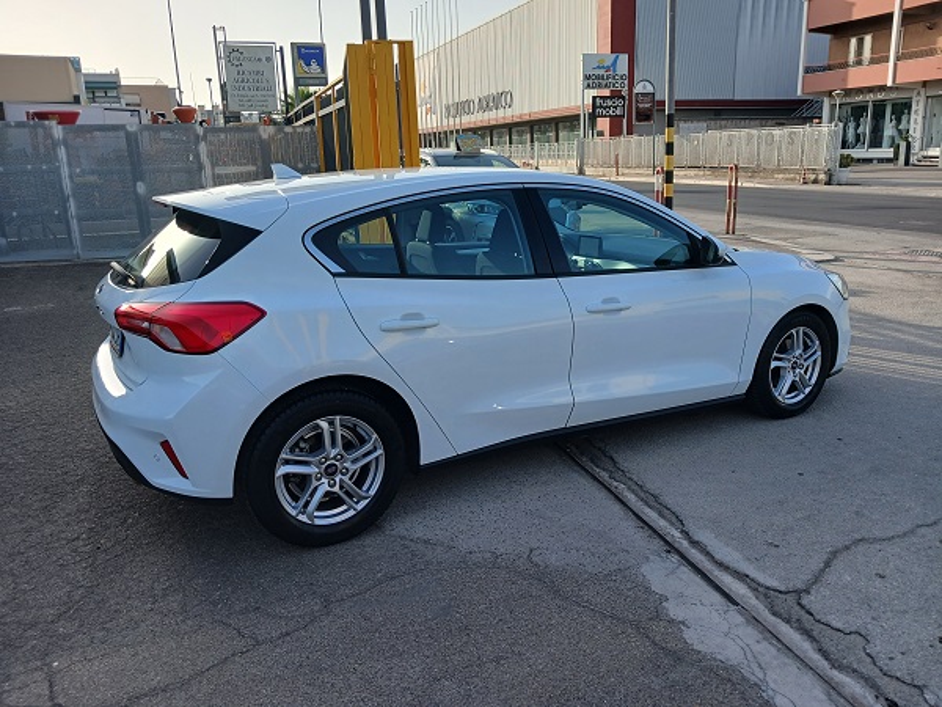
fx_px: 735
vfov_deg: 51.4
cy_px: 354
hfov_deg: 65.3
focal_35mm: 27
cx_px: 471
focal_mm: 3.98
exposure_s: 1/264
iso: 20
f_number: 1.8
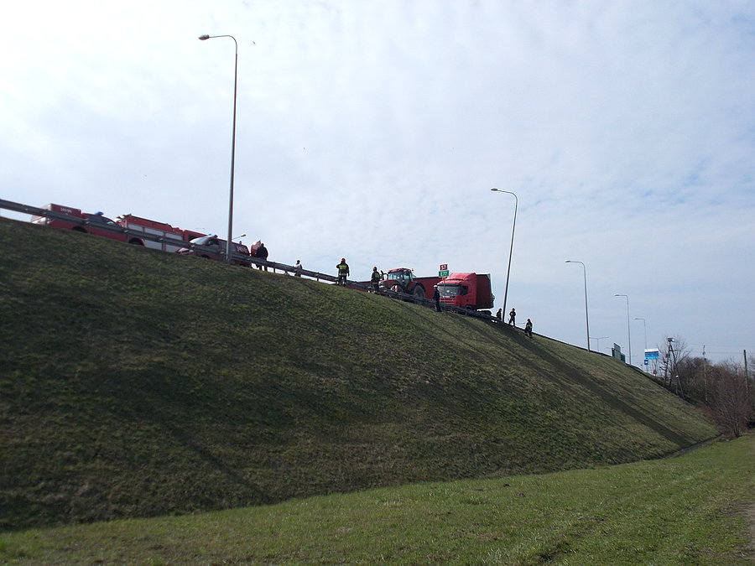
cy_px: 283
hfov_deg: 47.9
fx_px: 851
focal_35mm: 39
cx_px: 378
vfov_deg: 36.8
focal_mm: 6.9
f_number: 9.8
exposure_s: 1/250
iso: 80
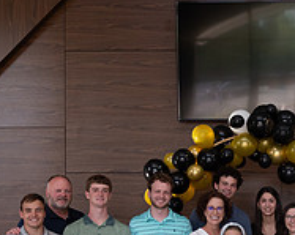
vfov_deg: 21.4
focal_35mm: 70
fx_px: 610
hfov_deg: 25.5
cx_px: 311
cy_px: 209
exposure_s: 1/200
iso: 1250
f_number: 4
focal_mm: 24
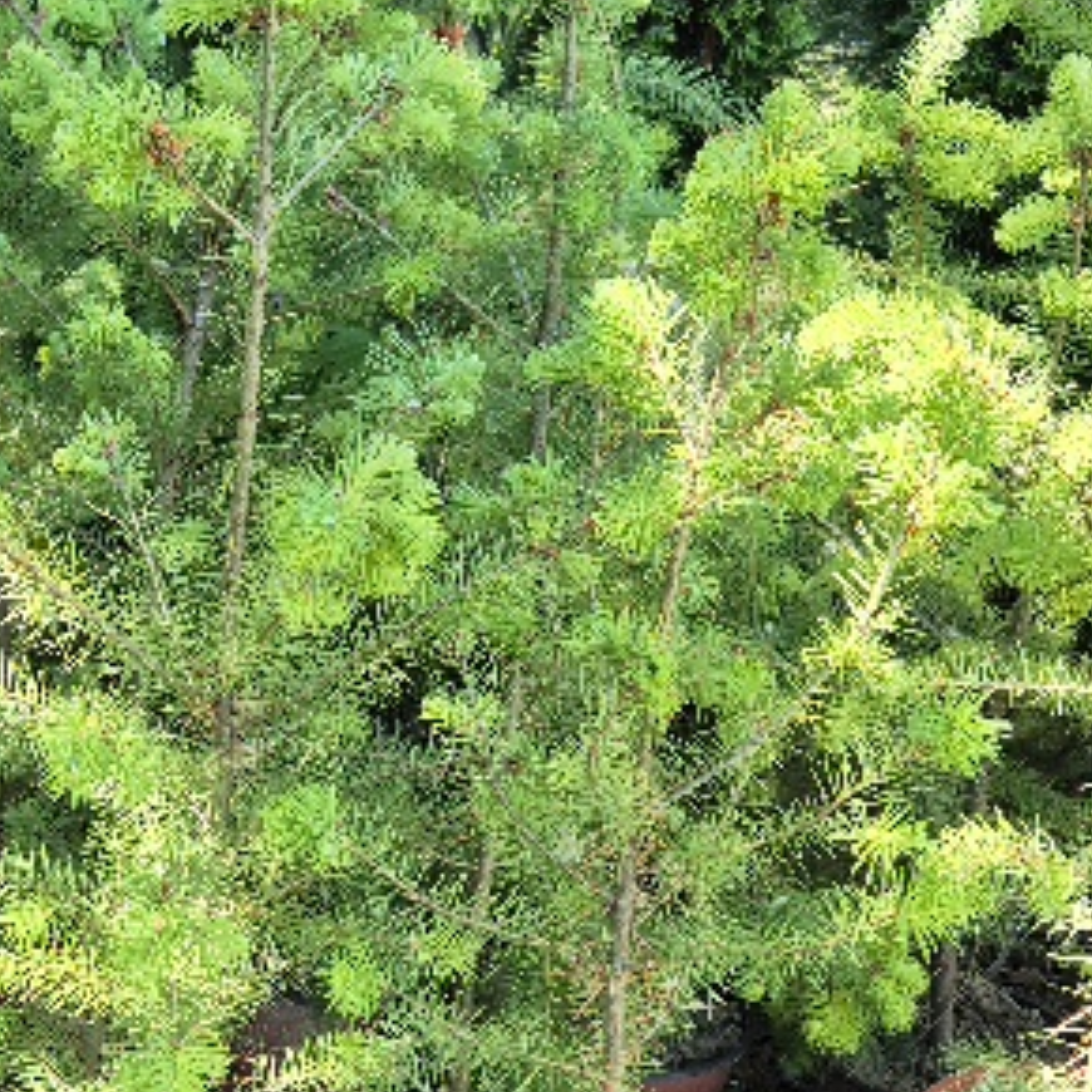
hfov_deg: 29.7
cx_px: 185
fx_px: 1999
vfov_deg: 30.6
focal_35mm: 56
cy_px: 580
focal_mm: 5.4
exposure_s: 1/182
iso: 32
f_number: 1.8
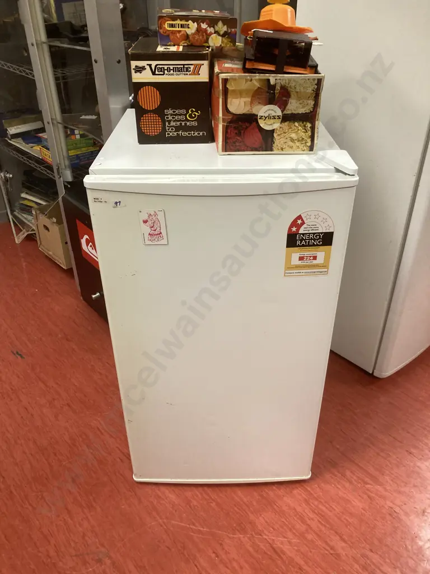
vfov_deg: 63.4
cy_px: 287
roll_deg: +0.0
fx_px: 464
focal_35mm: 28
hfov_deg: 49.7
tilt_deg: -32.3
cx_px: 215
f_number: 1.8
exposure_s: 1/50
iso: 160
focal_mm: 3.99
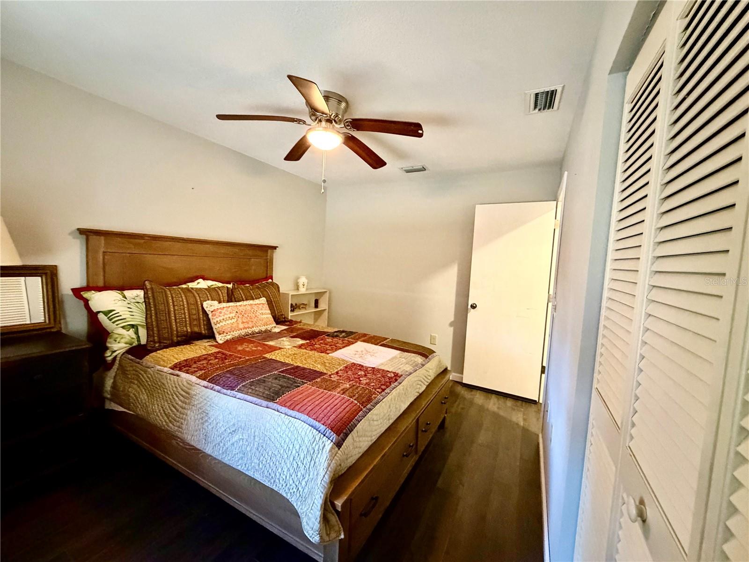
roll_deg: -3.4
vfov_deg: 85.7
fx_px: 303
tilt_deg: -3.6
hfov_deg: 102.1
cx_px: 374
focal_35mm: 14
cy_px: 281
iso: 1000
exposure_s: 1/40
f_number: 2.2
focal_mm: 2.22
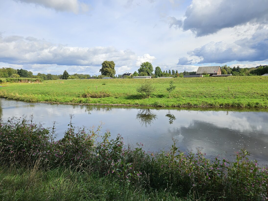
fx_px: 178
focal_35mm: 23
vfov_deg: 58.9
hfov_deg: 73.9
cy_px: 100
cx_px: 134
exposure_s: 1/2210
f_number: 1.8
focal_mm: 5.4
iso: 25
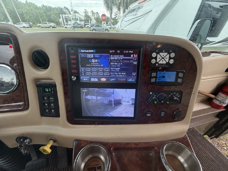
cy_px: 86
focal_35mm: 14
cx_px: 114
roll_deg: -0.8
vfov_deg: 85.7
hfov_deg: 102.1
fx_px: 92
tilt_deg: -33.5
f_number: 2.2
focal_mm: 2.22
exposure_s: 1/121
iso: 80
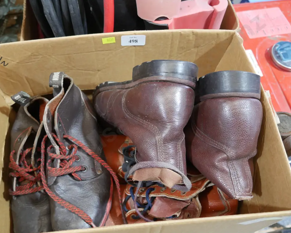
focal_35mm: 34
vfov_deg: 43.4
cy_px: 115
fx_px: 293
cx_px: 135
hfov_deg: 52.8
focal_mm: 16
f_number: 3.6
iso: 1000
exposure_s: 1/60
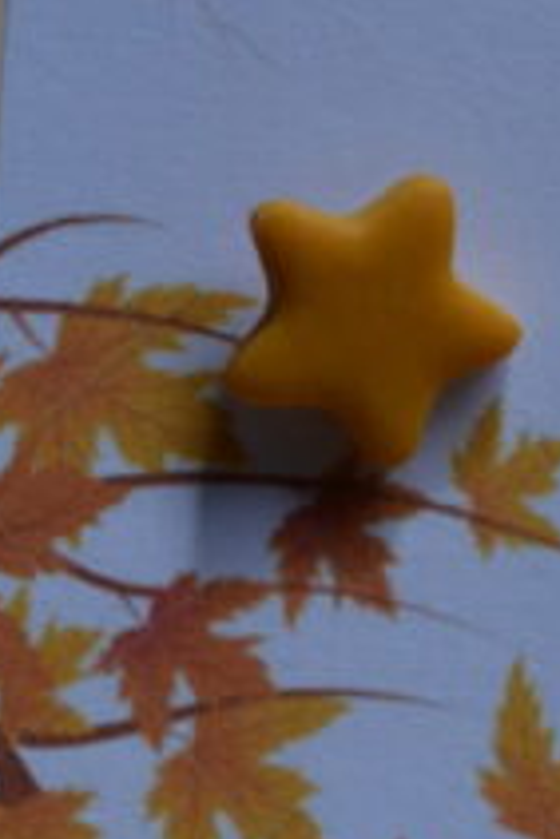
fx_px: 5427
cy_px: 441
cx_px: 534
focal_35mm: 233
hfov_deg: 5.9
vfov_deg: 8.8
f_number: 6.3
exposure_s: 1/160
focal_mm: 32
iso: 100
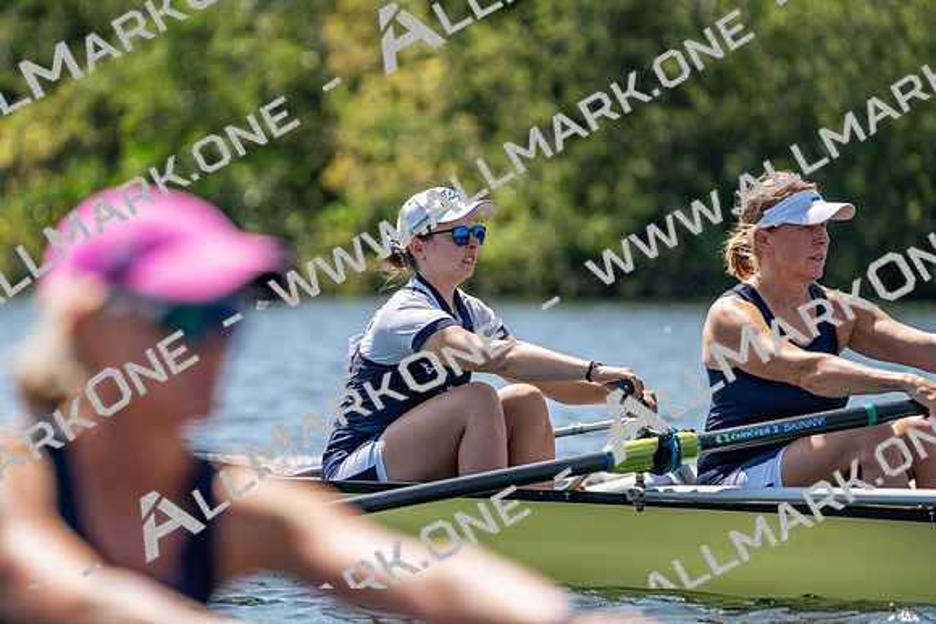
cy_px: 312
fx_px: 10246
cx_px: 468
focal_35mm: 394
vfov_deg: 3.5
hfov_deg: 5.2
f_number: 6.3
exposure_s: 1/2000
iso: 400
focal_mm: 394
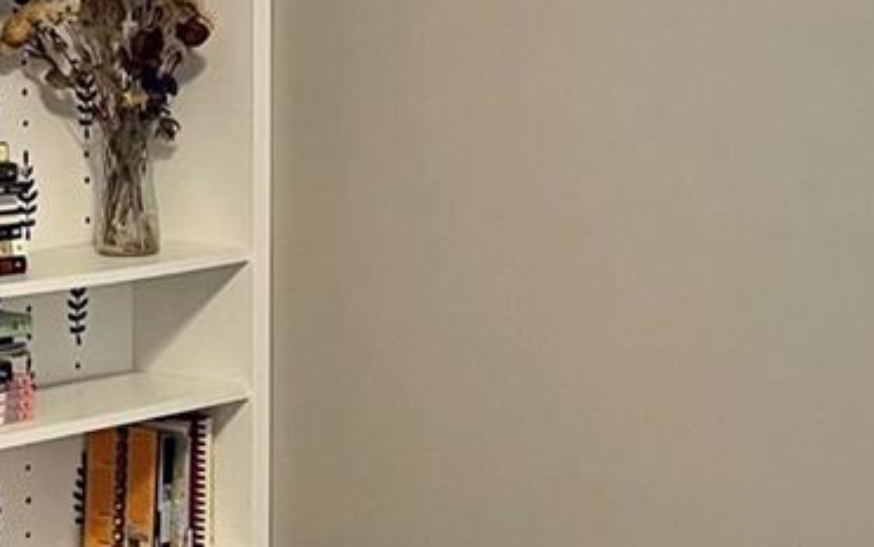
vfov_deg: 11.5
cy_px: 368
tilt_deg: -8.7
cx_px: 485
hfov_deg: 18.3
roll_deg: +0.0
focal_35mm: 114
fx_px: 2716
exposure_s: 1/60
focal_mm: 5.1
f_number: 1.6
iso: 125
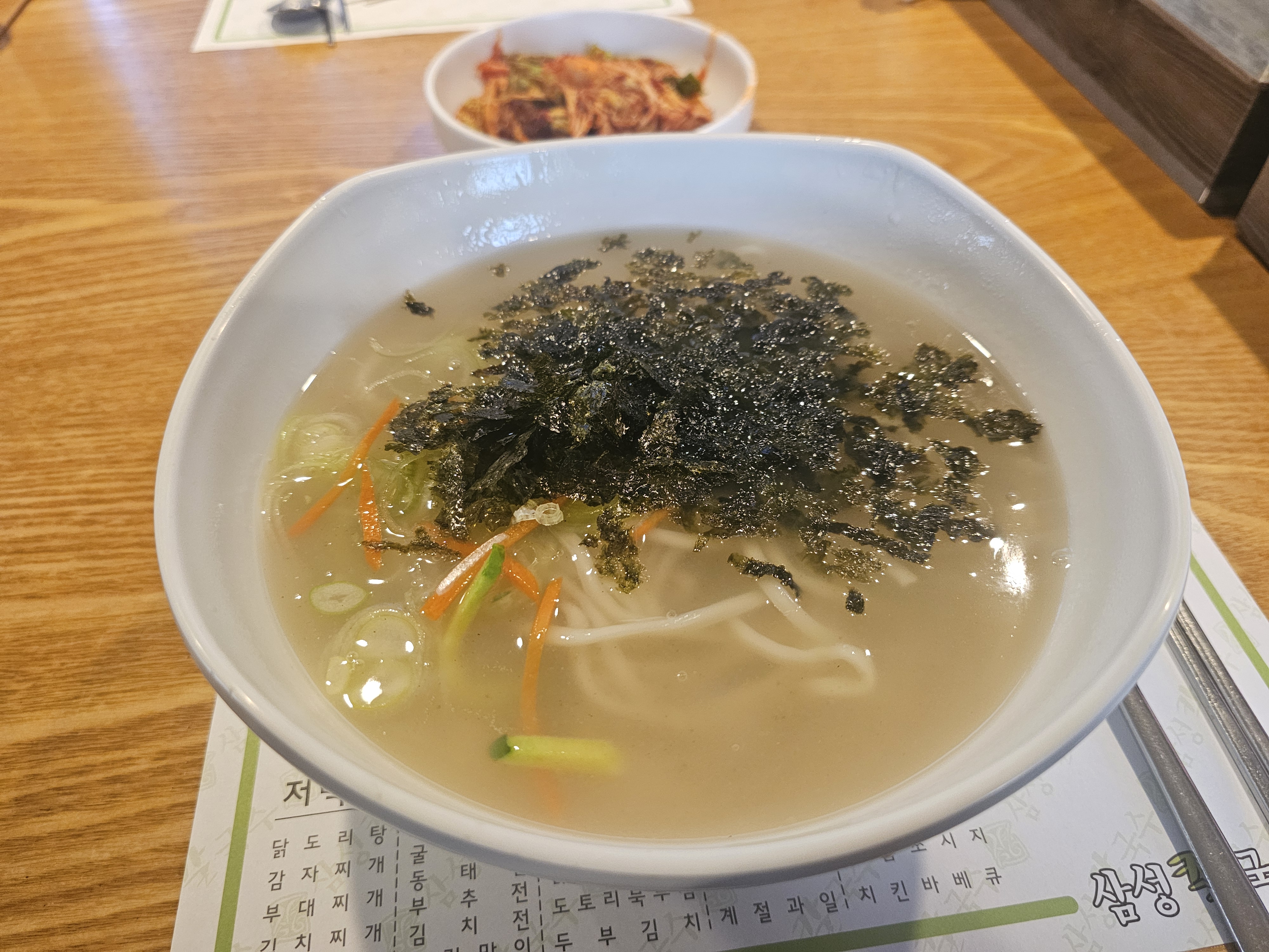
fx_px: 843
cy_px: 476
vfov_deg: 58.9
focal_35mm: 23
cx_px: 634
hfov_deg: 73.9
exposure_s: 1/60
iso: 800
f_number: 1.7
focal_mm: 6.3
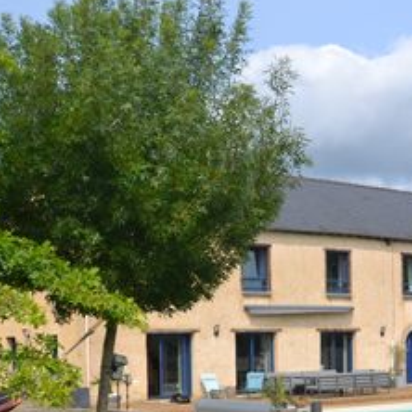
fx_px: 835
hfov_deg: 27.5
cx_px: 282
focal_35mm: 62
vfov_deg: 26.9
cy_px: 354
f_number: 8
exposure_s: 1/250
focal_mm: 18
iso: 100
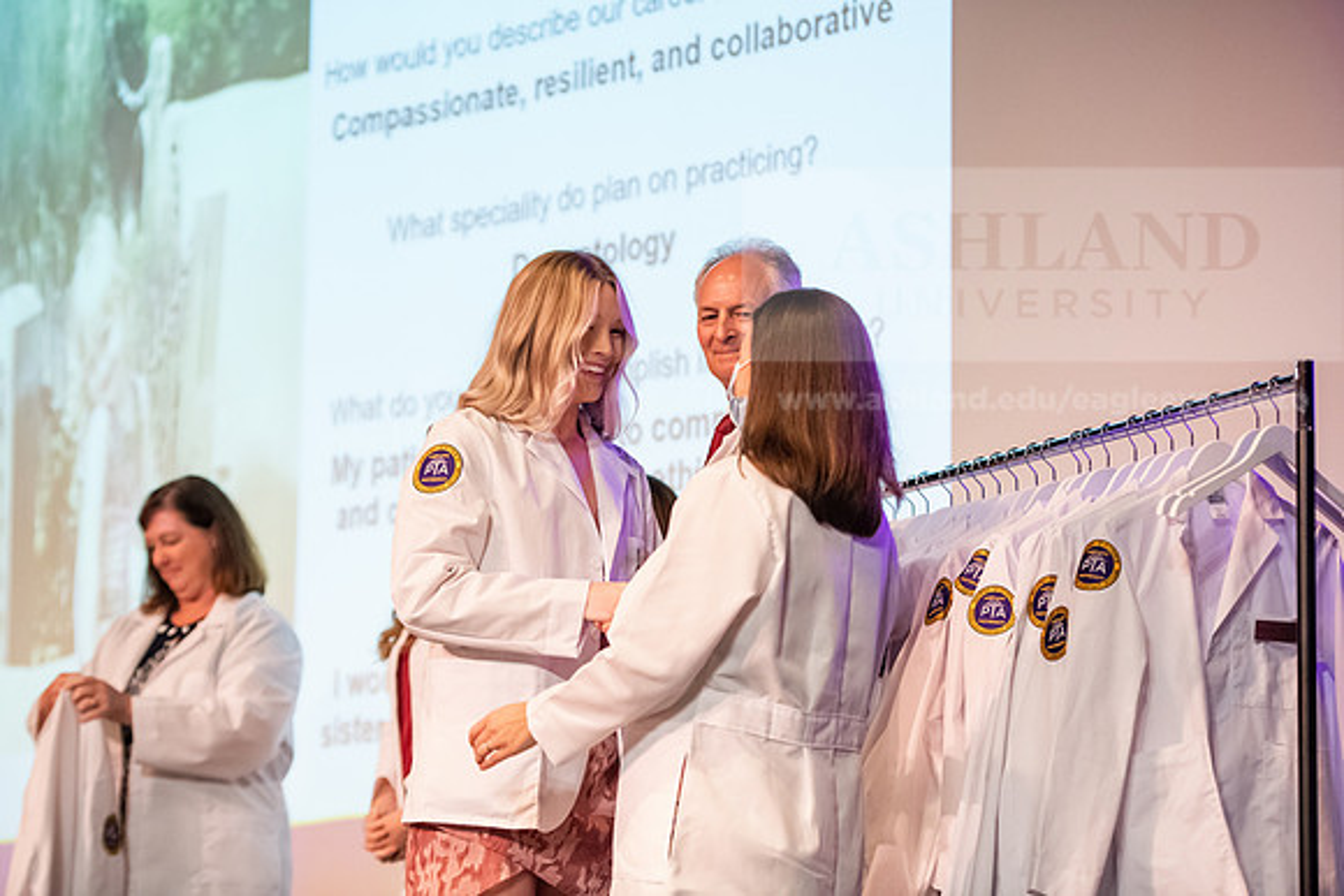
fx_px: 3659
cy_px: 448
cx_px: 672
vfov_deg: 14.0
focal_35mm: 98
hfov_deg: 20.8
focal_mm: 98
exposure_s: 1/200
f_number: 3.2
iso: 4000
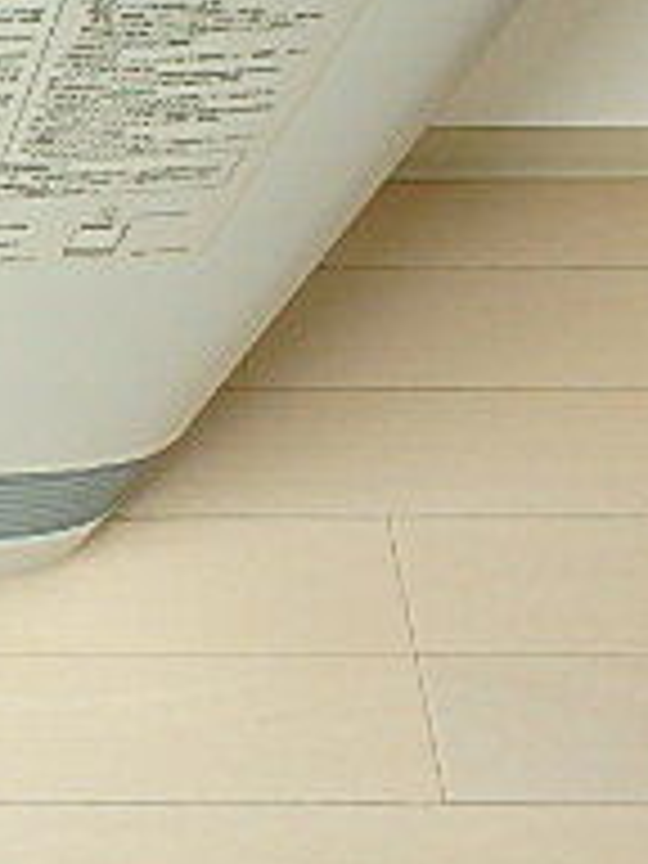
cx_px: -410
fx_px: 1747
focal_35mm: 70
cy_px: -50
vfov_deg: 26.0
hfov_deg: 18.0
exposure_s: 1/80
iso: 125
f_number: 3.5
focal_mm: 3.7
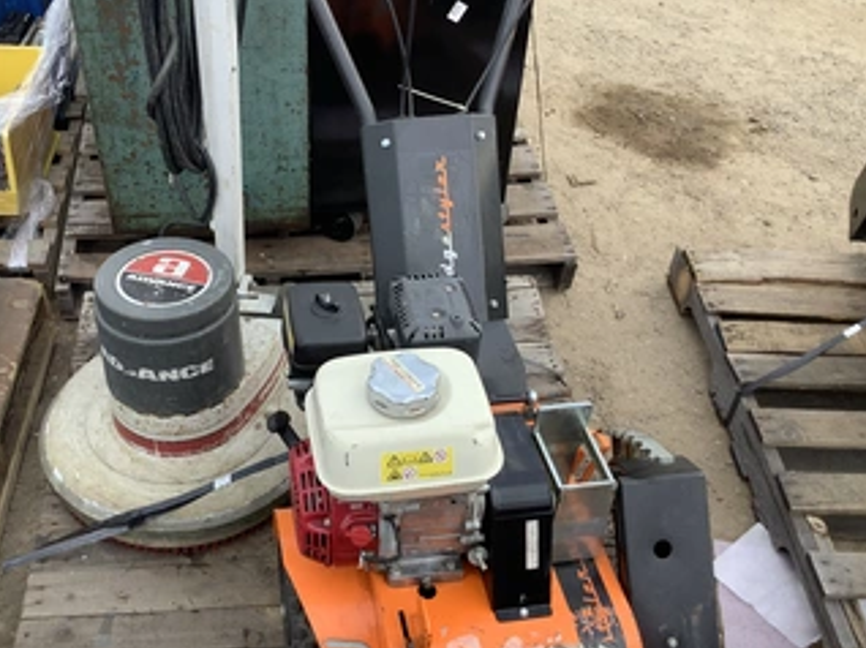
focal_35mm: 39
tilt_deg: -43.9
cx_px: 354
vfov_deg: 36.8
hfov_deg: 47.7
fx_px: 975
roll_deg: -2.9
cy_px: 338
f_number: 2.4
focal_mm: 3.3
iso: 32
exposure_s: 1/120
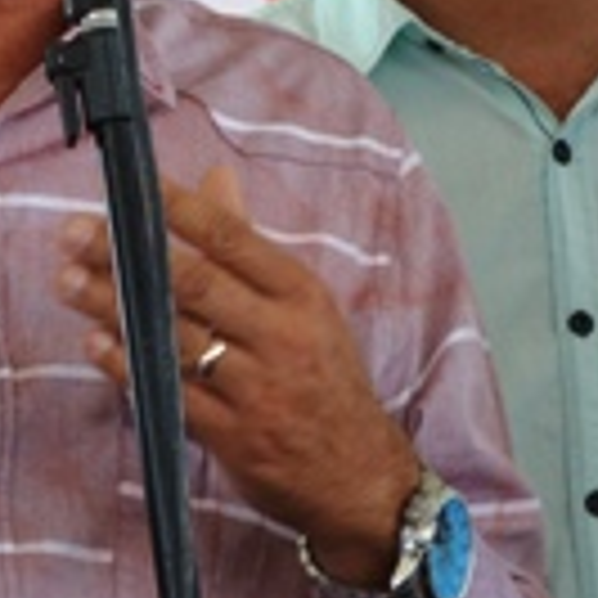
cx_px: -288
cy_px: -7
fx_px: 7217
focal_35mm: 369
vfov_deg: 4.7
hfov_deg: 4.7
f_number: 5.6
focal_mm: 55
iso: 400
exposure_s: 1/100
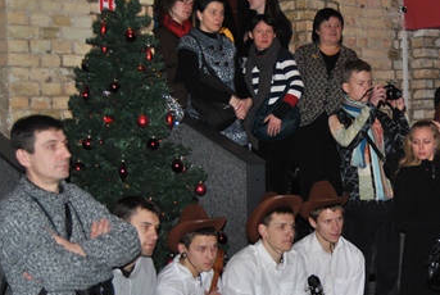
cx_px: 357
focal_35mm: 84
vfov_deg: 16.3
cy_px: 159
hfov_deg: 23.8
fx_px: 1028
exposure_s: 1/60
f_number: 4.2
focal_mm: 30
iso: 200
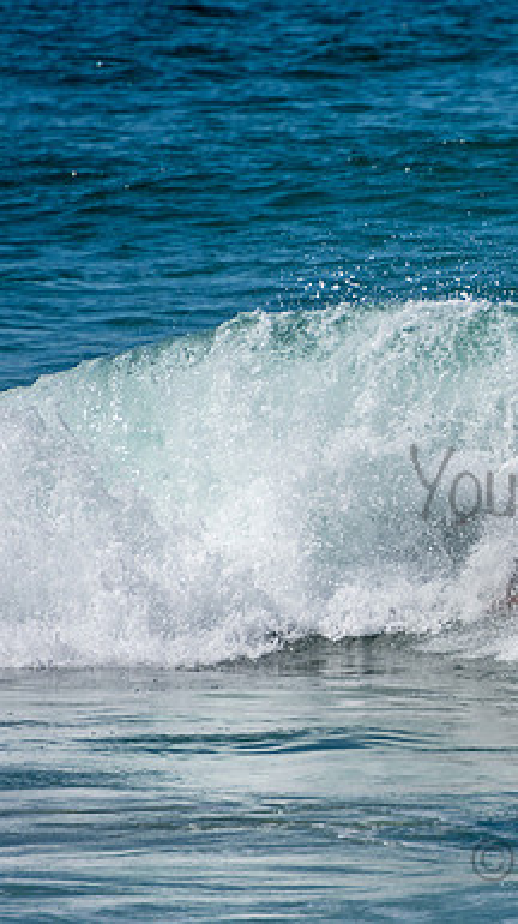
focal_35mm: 948
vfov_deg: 2.3
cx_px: 657
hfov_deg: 1.3
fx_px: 23194
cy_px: 462
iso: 200
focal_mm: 400
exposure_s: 1/2000
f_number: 5.6
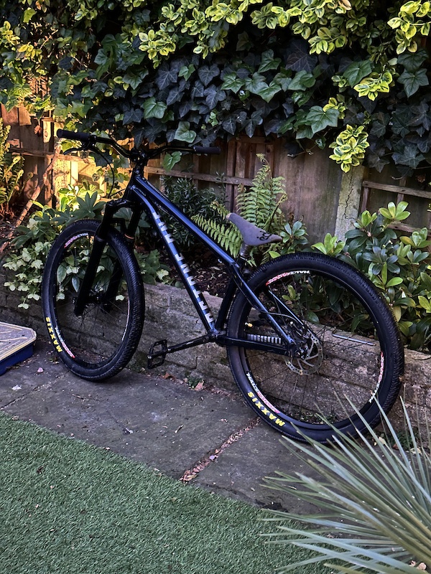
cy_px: 287
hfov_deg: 30.3
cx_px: 216
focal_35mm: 48
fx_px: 797
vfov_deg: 39.7
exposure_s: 1/5
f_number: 1.78
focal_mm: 6.86
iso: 640
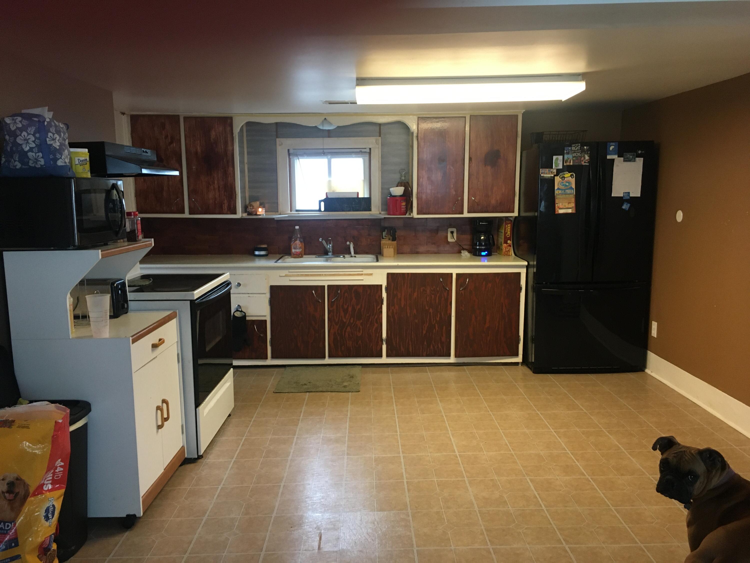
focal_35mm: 29
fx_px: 628
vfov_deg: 48.2
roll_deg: -0.2
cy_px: 282
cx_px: 375
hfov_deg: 61.7
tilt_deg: -8.6
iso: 160
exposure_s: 1/30
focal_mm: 4.15
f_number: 2.2
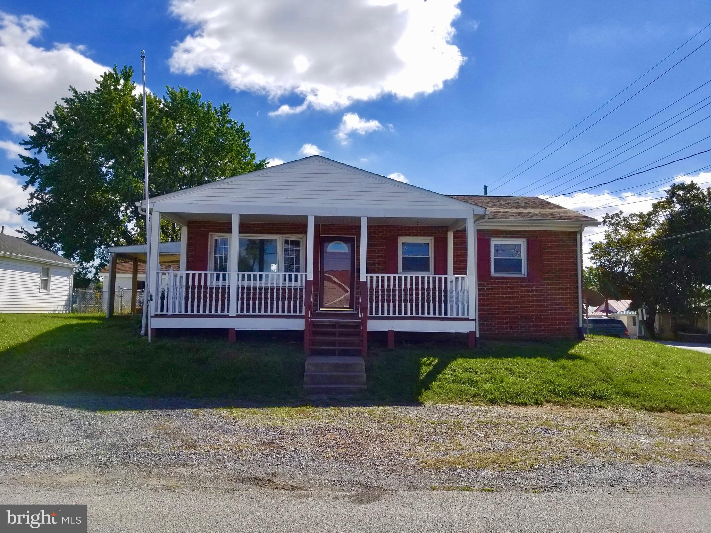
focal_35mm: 26
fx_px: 534
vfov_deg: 53.1
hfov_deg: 67.3
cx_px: 356
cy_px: 266
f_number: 1.7
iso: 50
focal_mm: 4.25
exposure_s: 1/3728
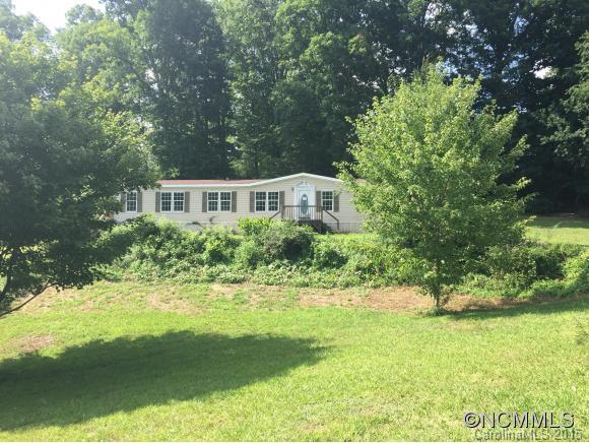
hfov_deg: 61.6
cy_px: 222
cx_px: 294
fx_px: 494
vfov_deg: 48.3
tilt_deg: +2.9
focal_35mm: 29
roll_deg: +0.2
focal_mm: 4.15
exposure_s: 1/638
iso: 32
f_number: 2.2
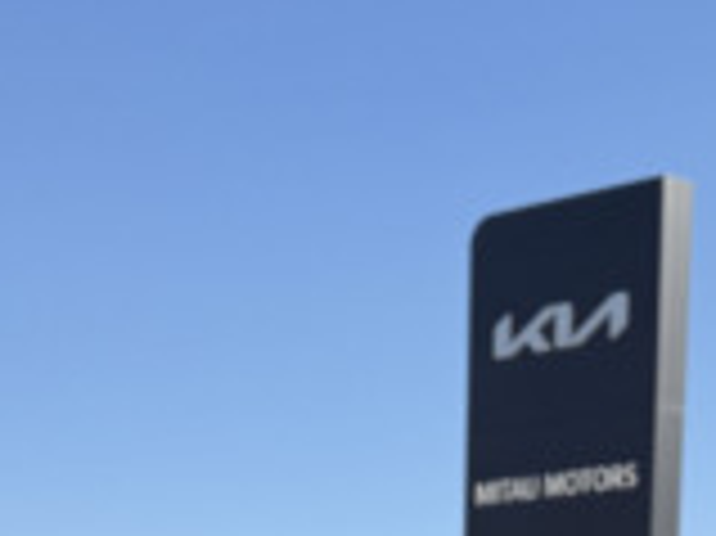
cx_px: 383
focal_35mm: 116
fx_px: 2398
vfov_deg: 11.0
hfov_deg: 17.0
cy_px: 1234
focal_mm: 6.76
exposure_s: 1/2907
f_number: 1.78
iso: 80
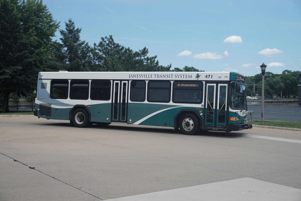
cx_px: 150
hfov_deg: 43.6
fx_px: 376
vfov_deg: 29.9
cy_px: 100
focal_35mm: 45
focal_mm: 30
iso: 100
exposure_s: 1/200
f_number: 9
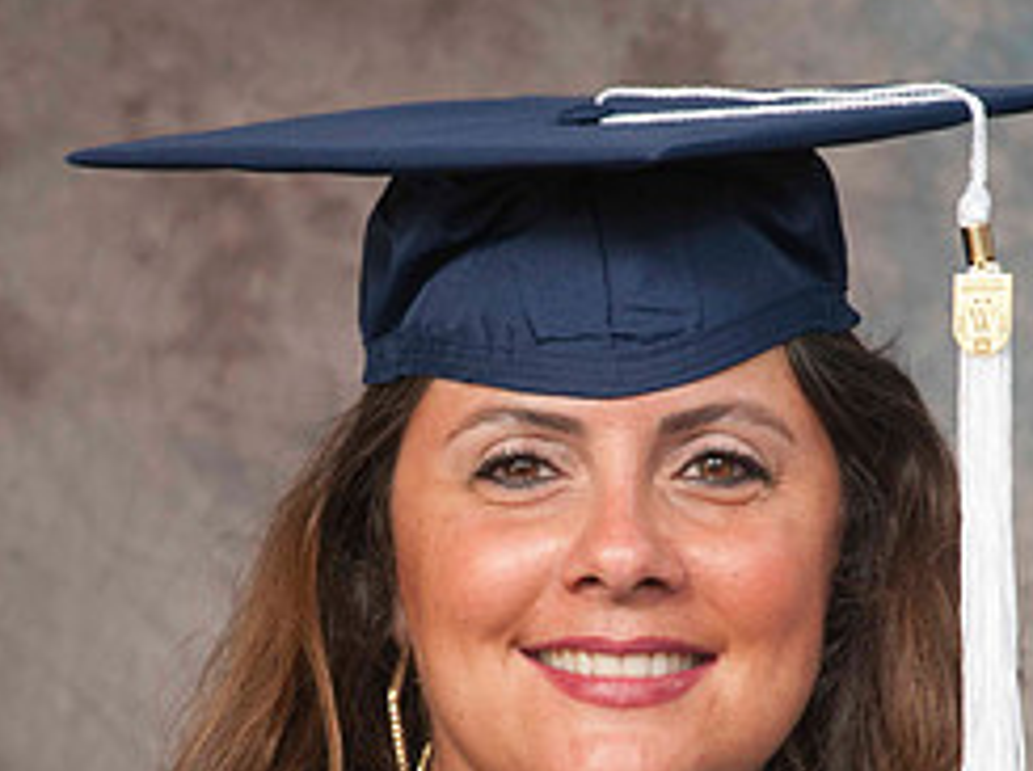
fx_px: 7896
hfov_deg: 7.5
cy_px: 691
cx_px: 559
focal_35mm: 265
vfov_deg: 5.6
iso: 200
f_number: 5.6
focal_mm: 100
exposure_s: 1/125
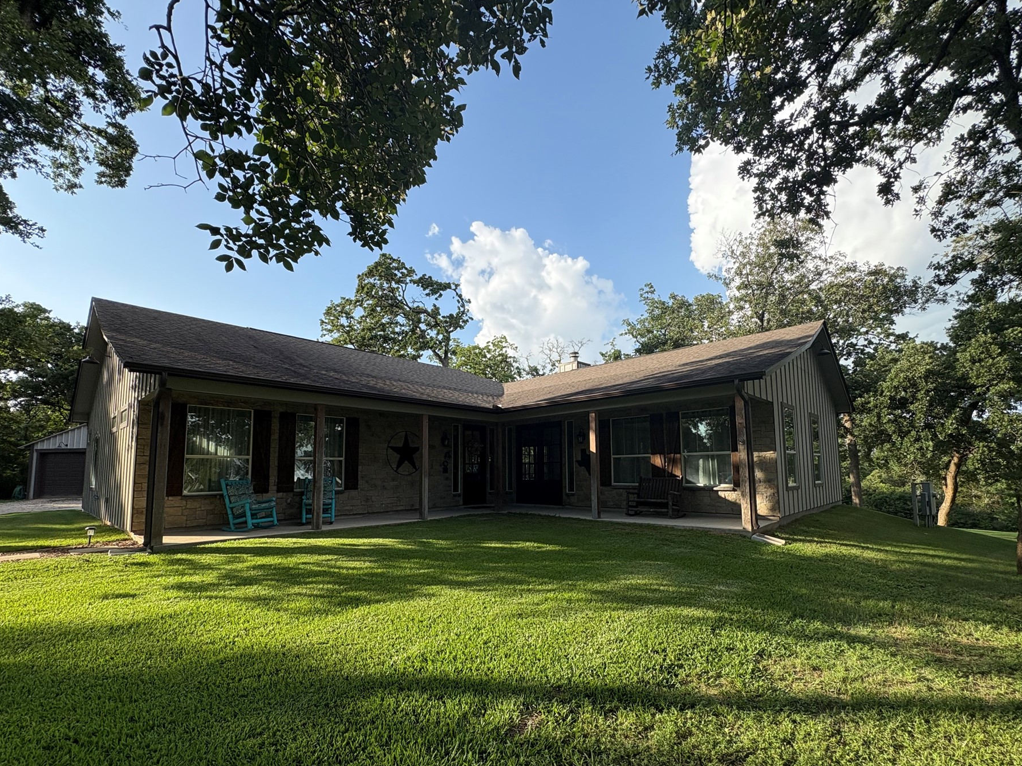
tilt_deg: +6.1
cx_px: 526
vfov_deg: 77.8
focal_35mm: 16
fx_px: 472
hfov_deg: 94.5
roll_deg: +1.3
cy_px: 428
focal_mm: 2.22
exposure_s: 1/944
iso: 50
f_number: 2.2
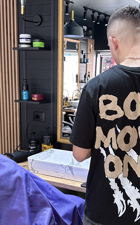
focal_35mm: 52
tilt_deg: -16.2
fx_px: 317
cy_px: 163
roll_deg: -1.8
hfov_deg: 24.9
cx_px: 63
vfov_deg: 38.1
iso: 200
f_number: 1.78
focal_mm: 6.86
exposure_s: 1/100
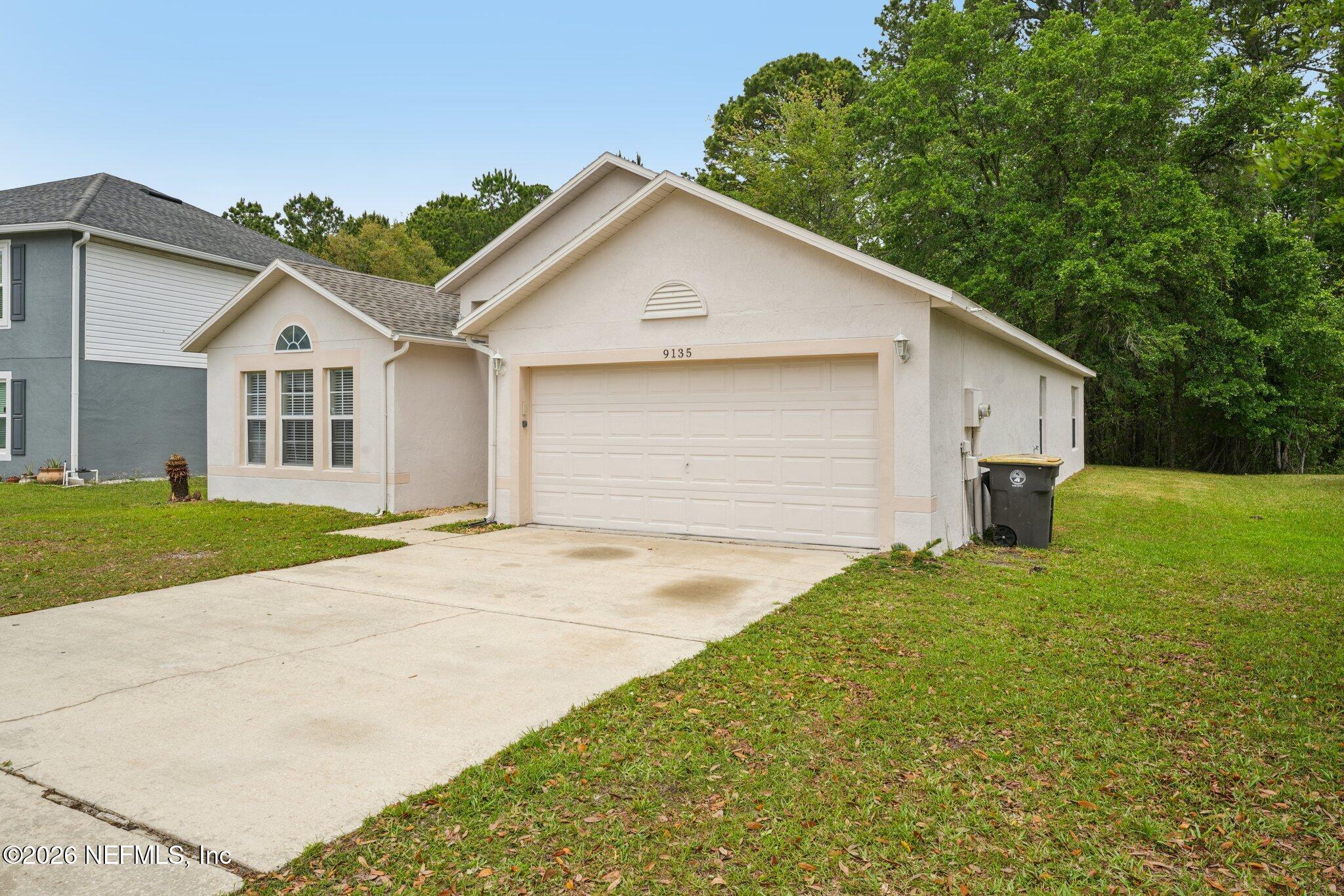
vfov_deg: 56.1
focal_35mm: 22
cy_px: 448
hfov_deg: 77.3
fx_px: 840
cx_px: 672
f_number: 13
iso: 100
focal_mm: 22.5
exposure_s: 1/50
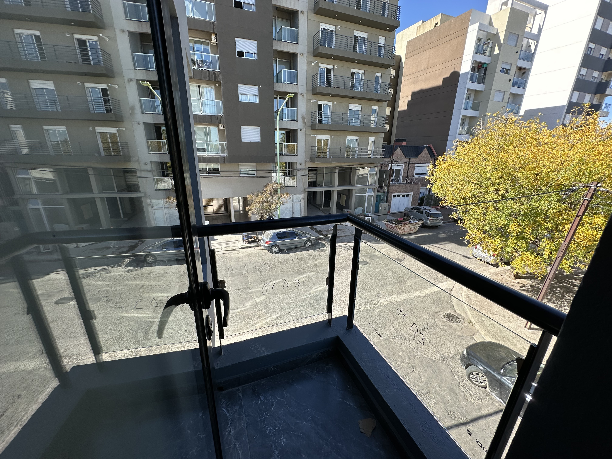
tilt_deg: -17.8
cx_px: 306
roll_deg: -1.2
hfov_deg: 102.1
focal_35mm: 14
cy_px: 230
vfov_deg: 85.7
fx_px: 248
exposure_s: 1/711
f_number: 2.2
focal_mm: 2.22
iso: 40
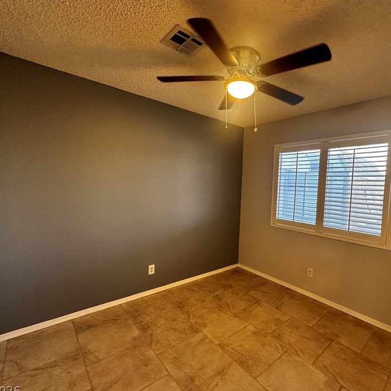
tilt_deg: -2.5
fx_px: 217
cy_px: 198
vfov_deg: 84.0
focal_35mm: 17
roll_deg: -2.1
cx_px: 232
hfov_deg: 83.1
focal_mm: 2.22
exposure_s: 1/60
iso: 200
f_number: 2.2
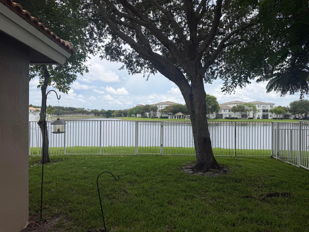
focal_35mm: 24
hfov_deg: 71.6
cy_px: 116
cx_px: 154
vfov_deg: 56.8
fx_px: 214
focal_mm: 6.76
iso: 80
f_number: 1.78
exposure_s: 1/4975
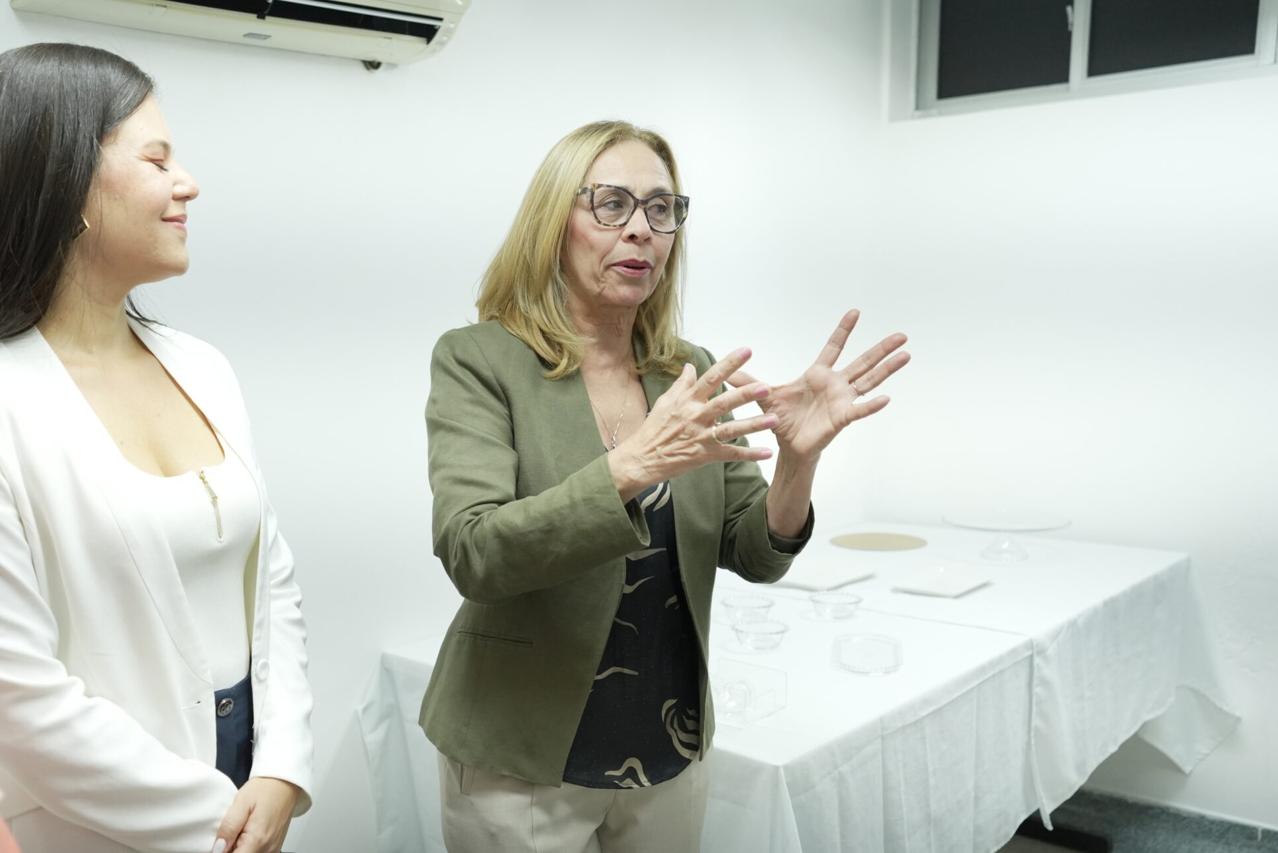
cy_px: 514
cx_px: 539
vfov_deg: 35.8
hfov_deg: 51.7
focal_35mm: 37
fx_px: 1314
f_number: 2.8
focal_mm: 28
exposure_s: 1/320
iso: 2000
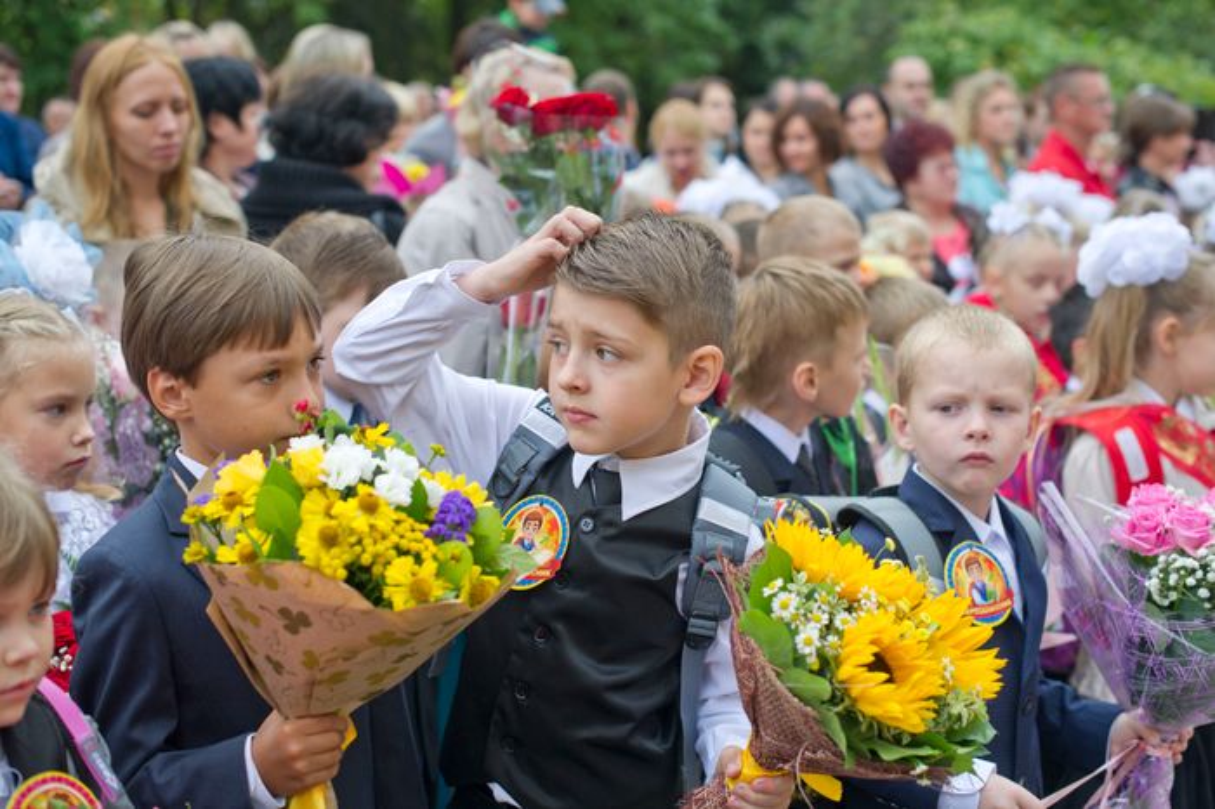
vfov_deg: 27.0
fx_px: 1687
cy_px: 404
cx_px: 608
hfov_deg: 39.6
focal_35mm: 50
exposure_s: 1/800
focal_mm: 50
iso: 250
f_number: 3.2
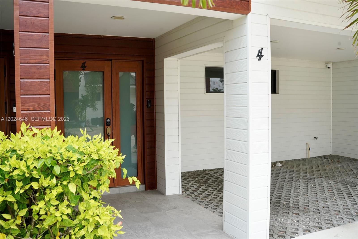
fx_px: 348
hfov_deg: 54.4
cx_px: 179
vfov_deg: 37.8
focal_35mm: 35
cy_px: 120
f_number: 8
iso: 800
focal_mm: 35
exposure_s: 1/125
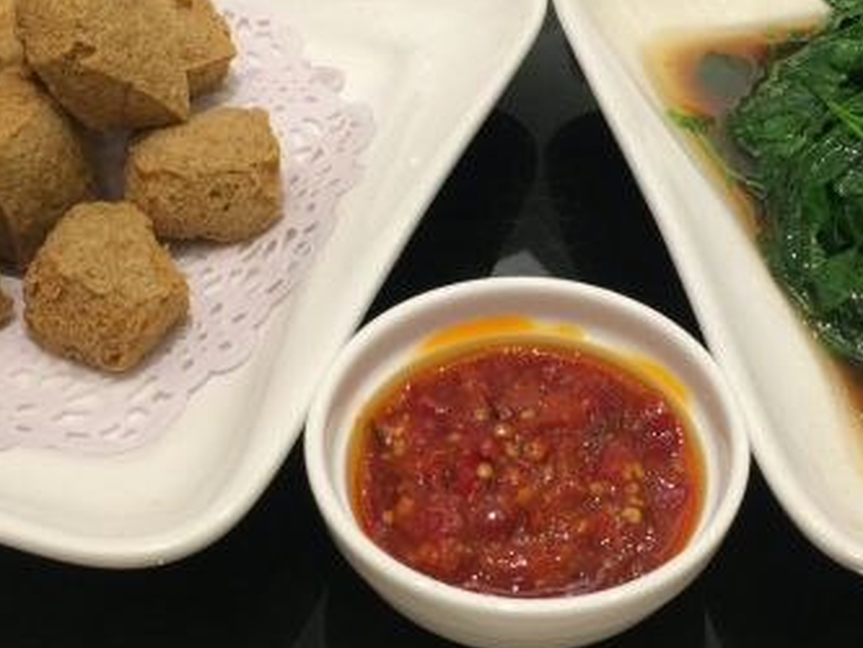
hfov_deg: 31.5
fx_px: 1521
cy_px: 237
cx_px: 555
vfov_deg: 24.0
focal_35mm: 61
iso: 32
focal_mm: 4.15
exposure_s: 1/33
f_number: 2.2
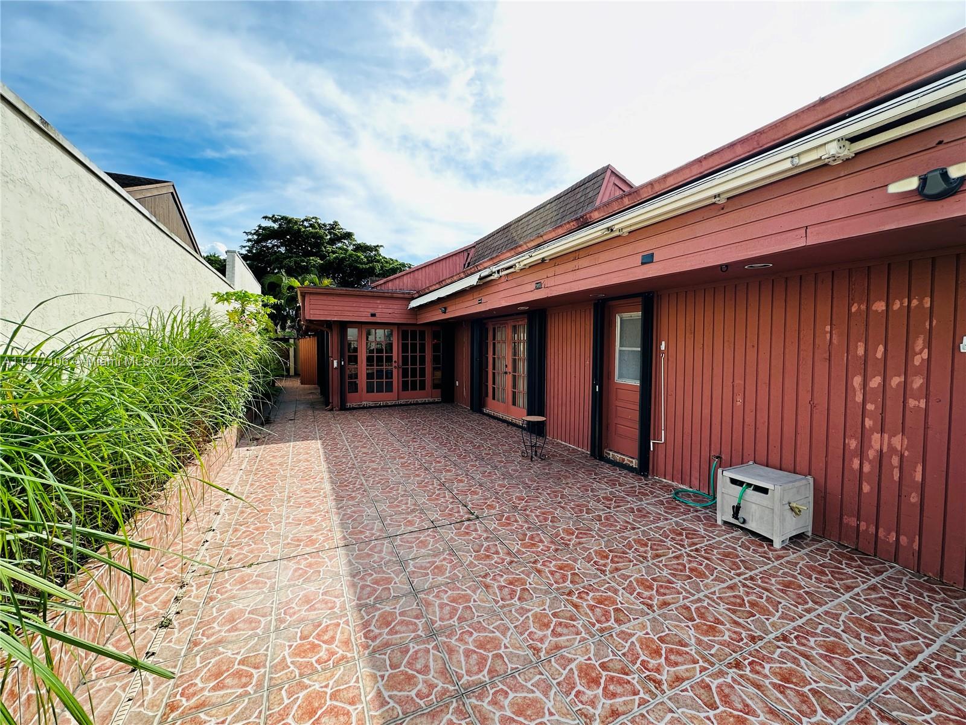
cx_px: 483
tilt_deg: -3.3
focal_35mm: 14
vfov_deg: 85.7
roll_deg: -1.0
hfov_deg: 102.1
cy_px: 362
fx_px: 391
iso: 40
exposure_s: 1/734
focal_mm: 2.22
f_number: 2.2
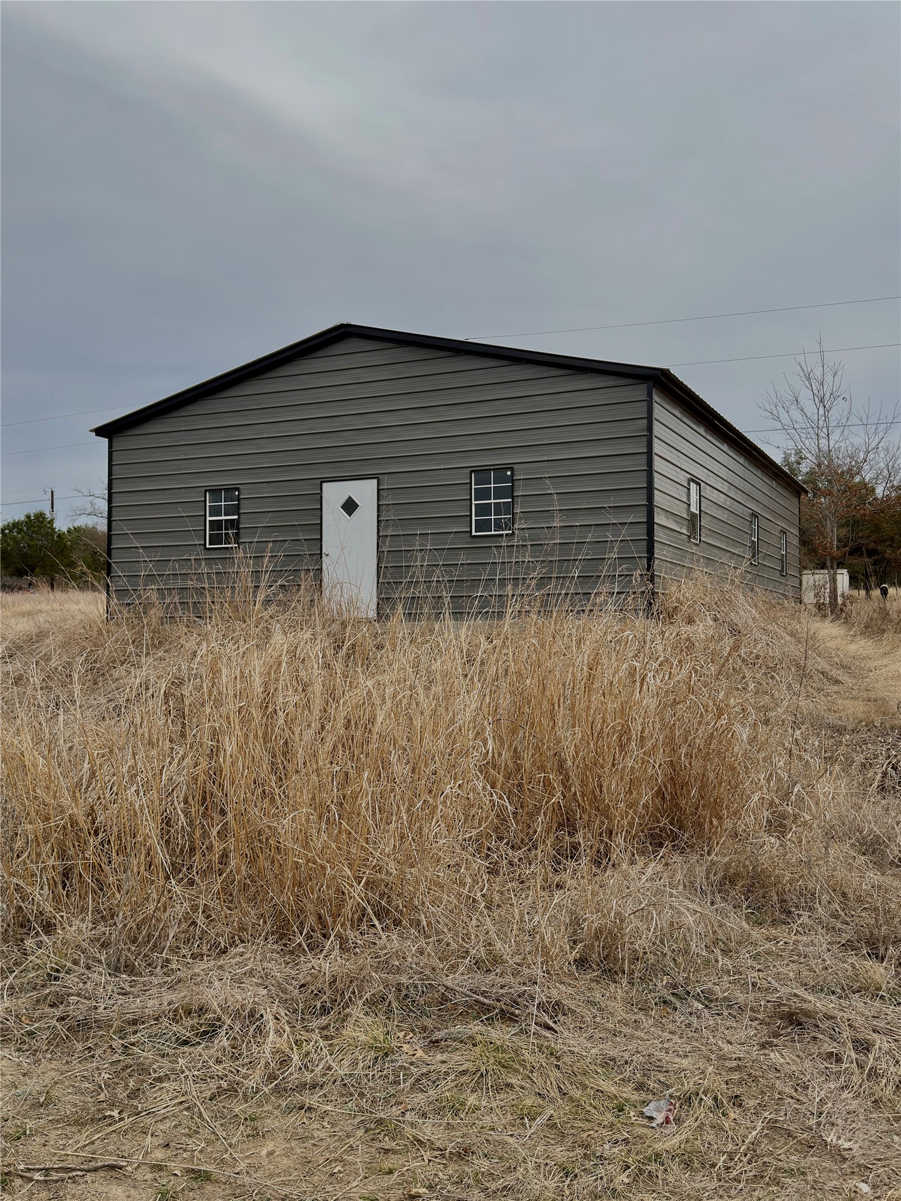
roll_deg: +0.1
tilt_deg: +2.8
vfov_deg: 55.4
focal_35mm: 33
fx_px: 1145
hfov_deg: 42.9
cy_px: 600
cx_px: 450
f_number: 1.78
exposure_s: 1/2545
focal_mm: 6.76
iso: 64
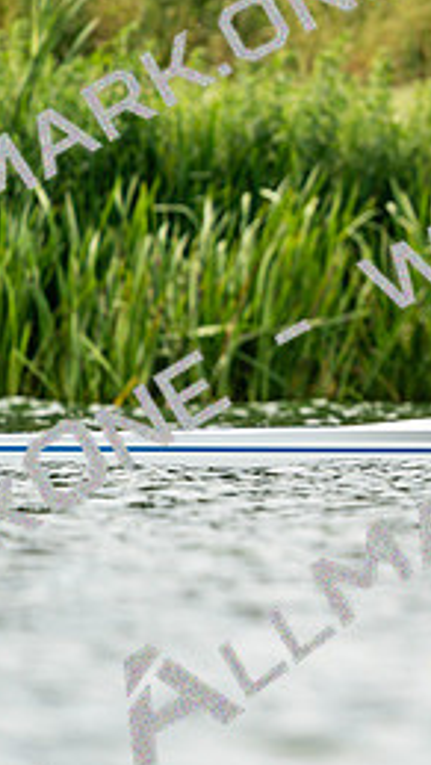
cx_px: 723
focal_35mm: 1408
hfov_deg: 0.9
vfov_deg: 1.5
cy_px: 318
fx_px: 28560
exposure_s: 1/2000
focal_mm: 600
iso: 500
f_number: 6.3
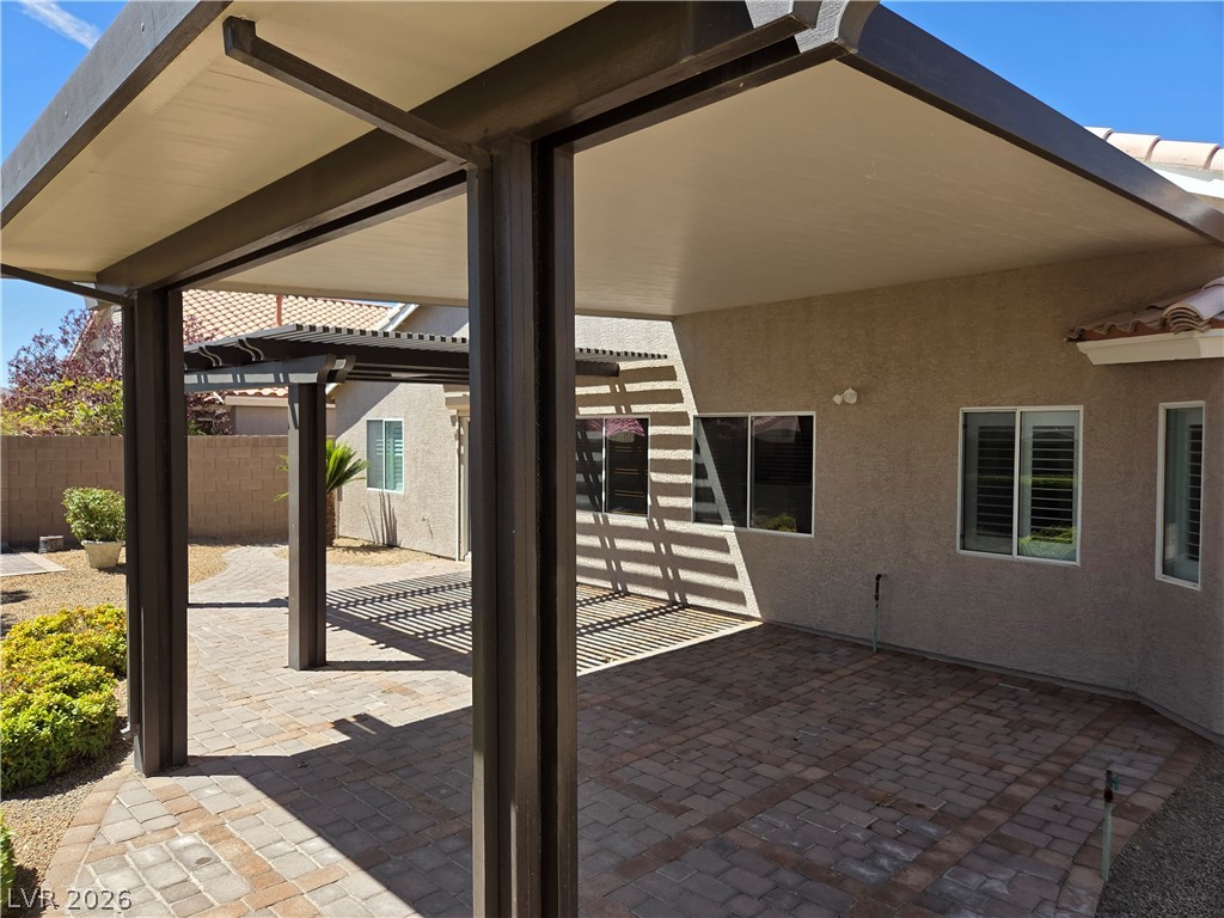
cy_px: 459
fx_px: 813
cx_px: 612
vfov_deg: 58.9
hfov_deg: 73.9
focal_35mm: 23
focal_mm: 5.4
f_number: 1.8
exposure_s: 1/2222
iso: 80
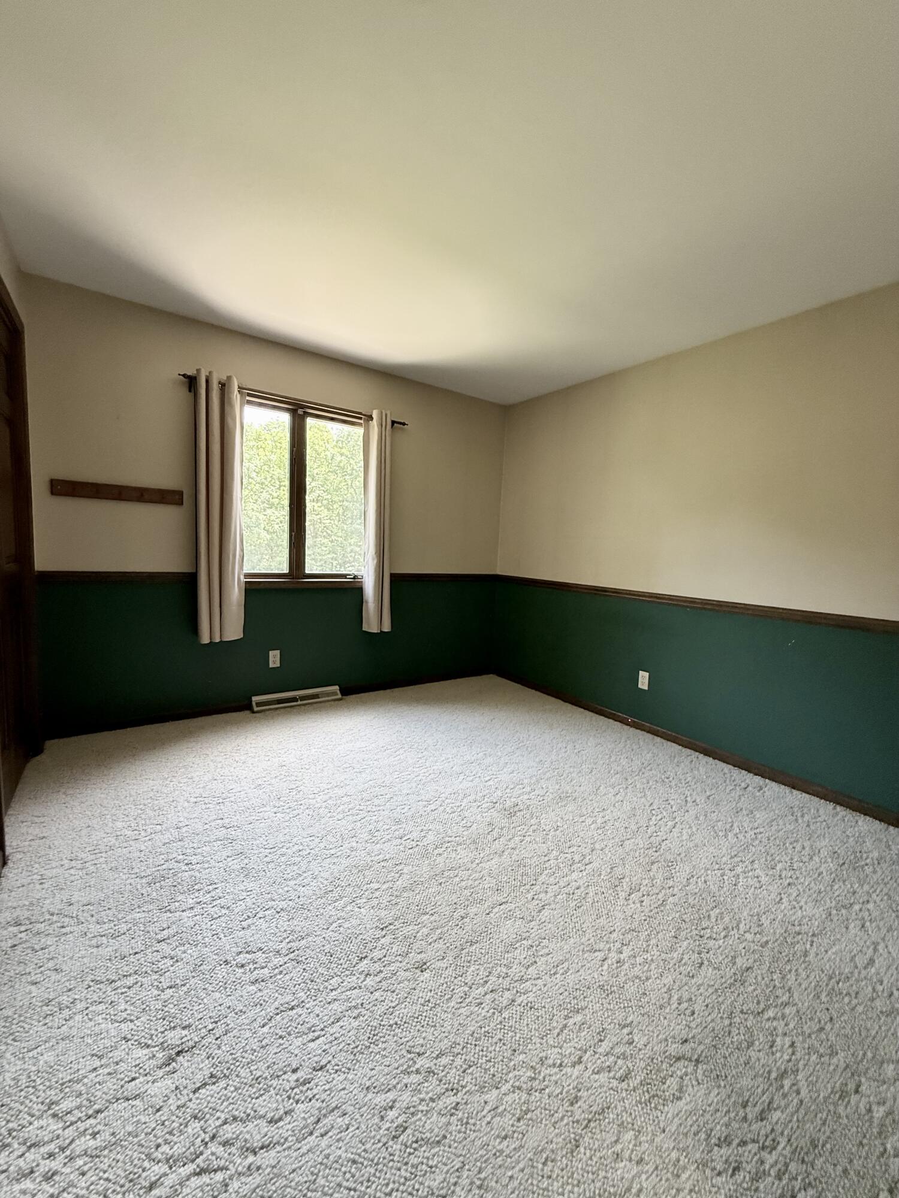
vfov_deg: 102.1
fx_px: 485
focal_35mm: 14
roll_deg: -3.5
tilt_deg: -3.9
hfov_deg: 85.7
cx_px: 450
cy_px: 599
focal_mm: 2.22
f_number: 2.2
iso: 320
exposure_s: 1/94
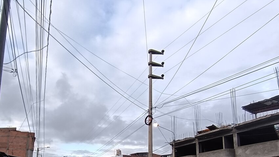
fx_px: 207
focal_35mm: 28
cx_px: 110
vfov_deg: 37.1
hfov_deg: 67.2
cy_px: 158
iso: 100
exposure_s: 1/141
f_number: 2.2
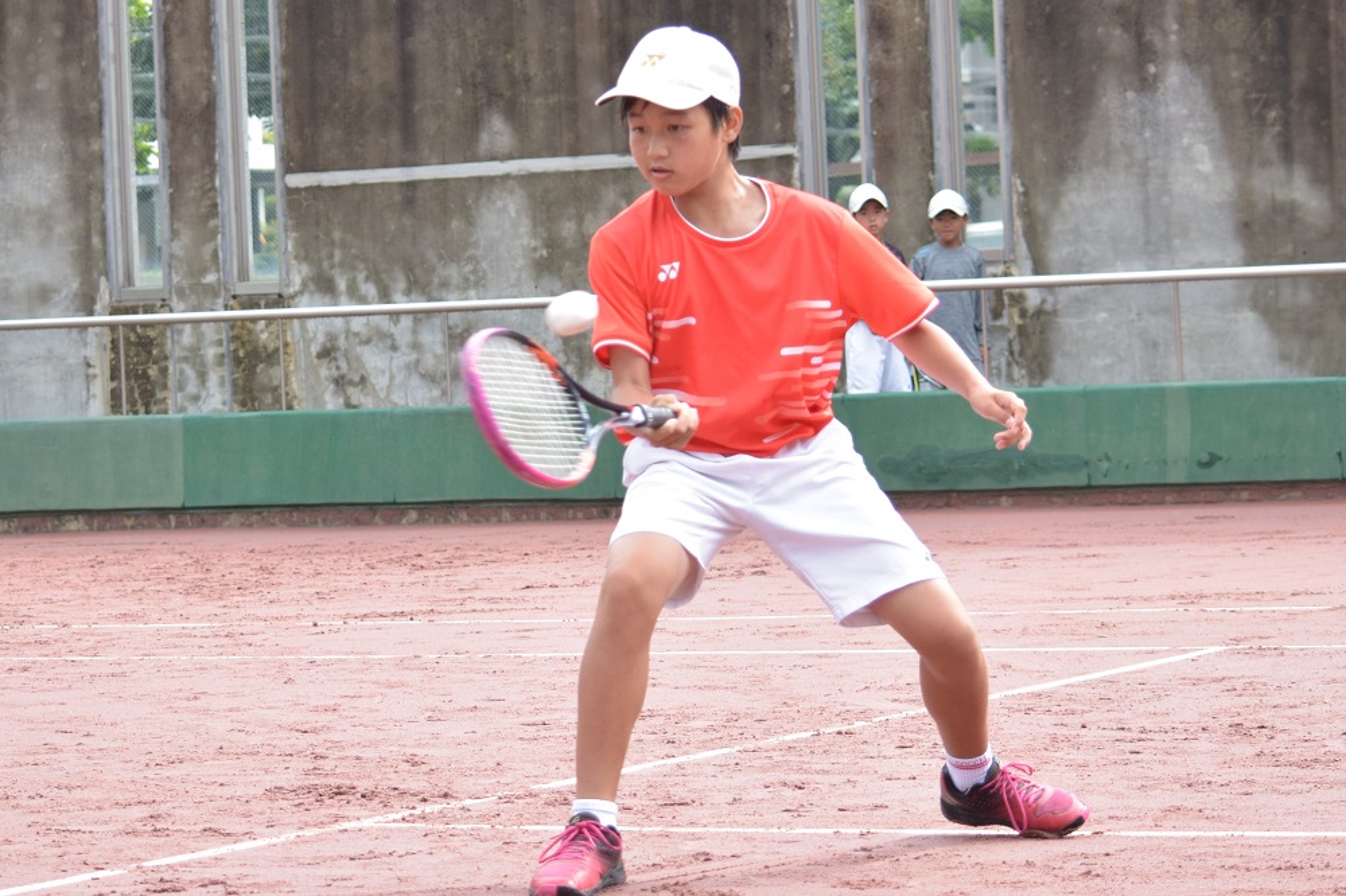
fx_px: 3476
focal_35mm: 93
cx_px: 673
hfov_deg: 21.9
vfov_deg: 14.7
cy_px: 448
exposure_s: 1/1250
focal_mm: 62
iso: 800
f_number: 4.5
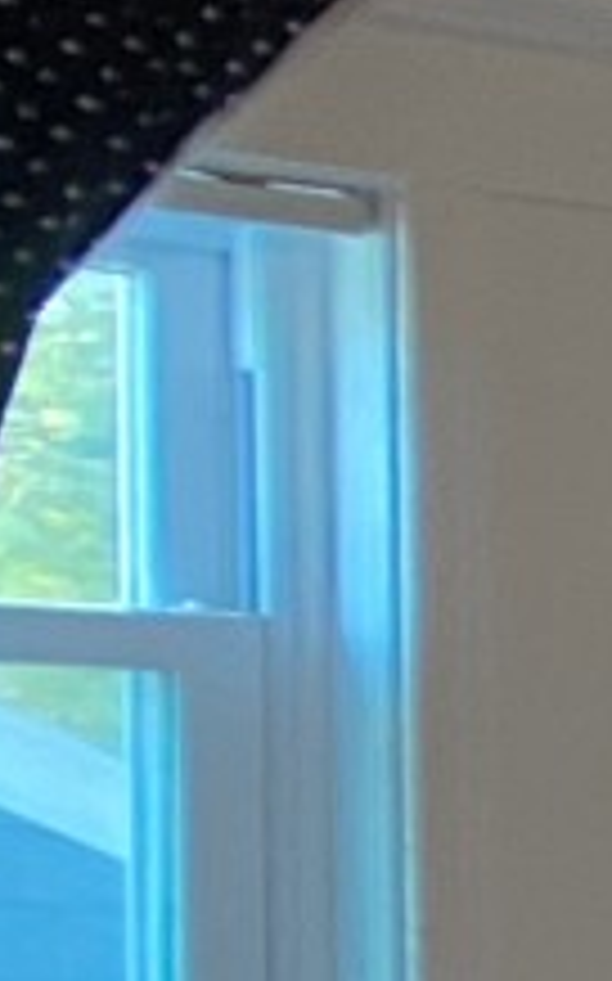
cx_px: 4370
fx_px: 6921
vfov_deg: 8.0
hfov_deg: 3.8
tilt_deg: -3.2
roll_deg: -3.0
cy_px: 1318
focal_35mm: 259
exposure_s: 1/60
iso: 125
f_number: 1.8
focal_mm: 4.25
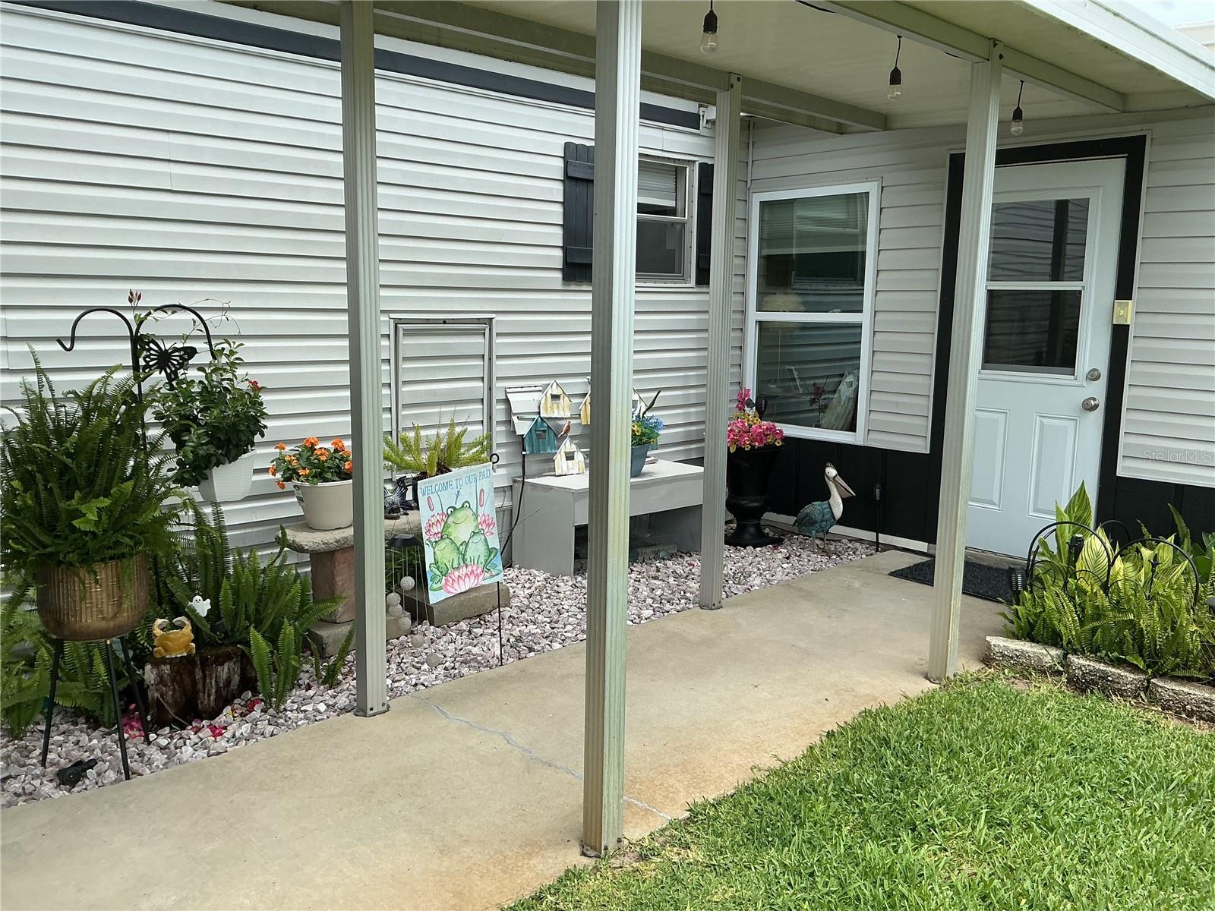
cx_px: 608
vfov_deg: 48.2
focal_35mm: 29
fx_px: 1018
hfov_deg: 61.7
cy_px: 456
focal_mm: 3
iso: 25
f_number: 1.8
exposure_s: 1/1076
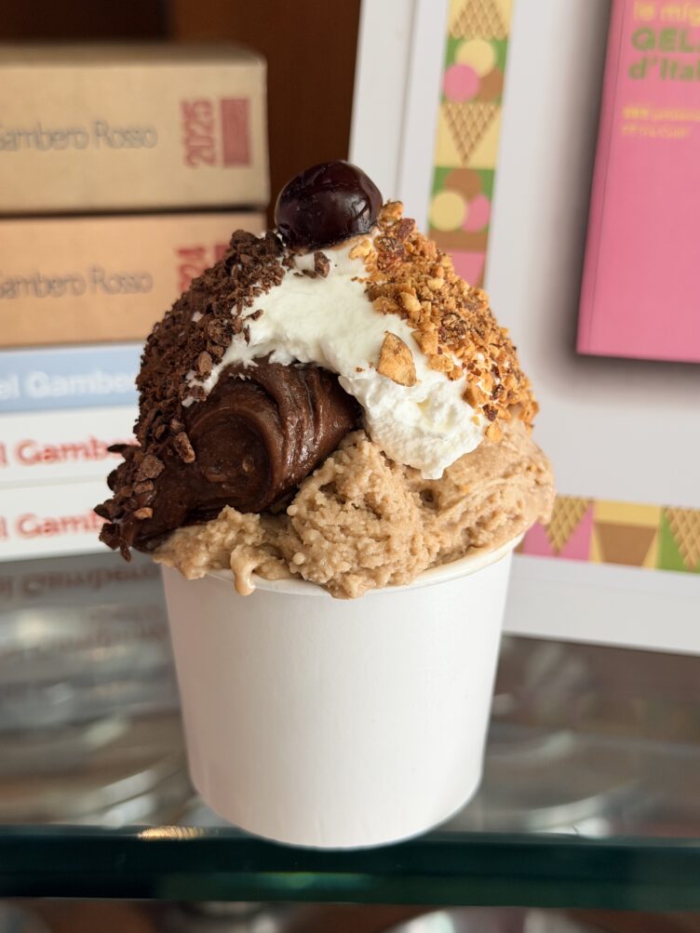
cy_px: 462
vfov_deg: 38.9
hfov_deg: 29.7
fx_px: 1321
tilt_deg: -21.8
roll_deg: -1.6
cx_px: 350
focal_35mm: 49
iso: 64
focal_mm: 6.76
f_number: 1.78
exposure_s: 1/100
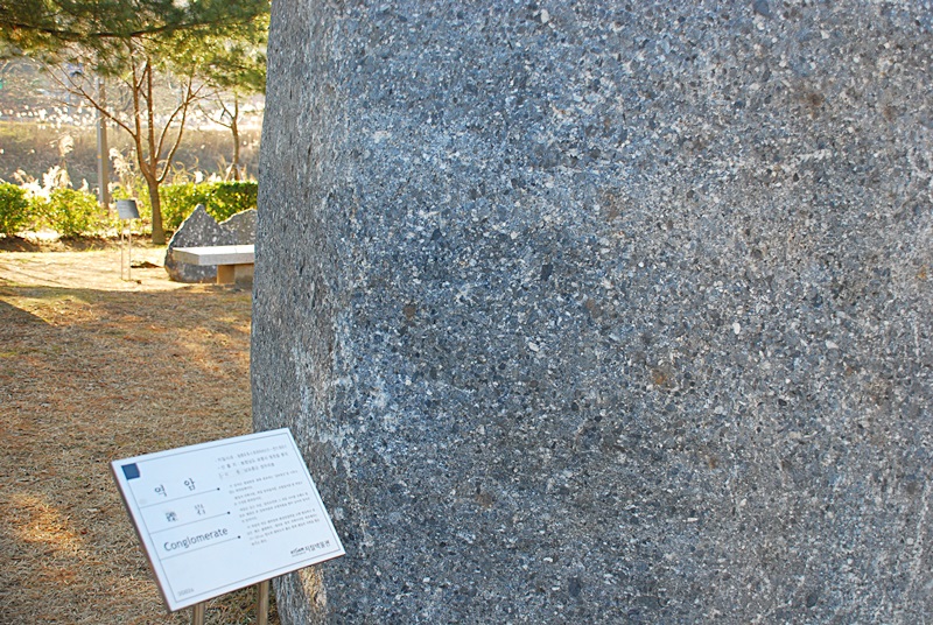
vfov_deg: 32.0
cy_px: 312
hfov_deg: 46.3
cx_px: 466
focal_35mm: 42
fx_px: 1090
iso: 400
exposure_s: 1/320
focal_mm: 28
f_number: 4
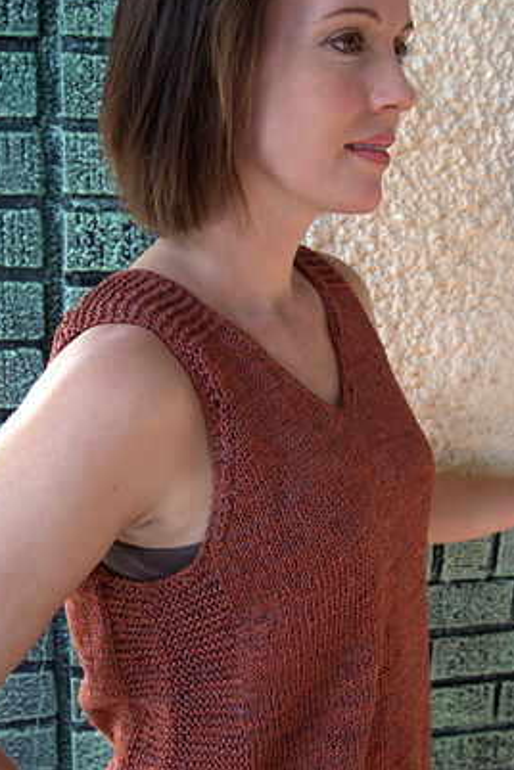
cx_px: 323
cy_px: 465
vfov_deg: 38.7
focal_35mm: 51
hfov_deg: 26.4
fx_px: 1092
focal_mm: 32
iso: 1600
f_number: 6.3
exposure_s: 1/60
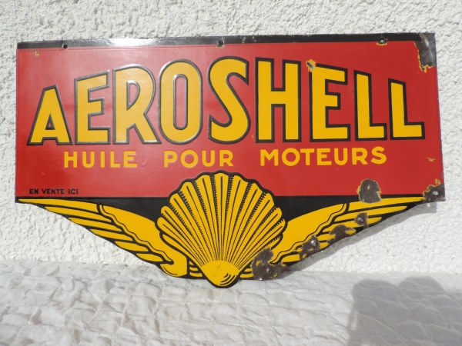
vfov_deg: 56.8
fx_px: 320
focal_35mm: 24
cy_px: 173
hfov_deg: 71.6
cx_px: 231
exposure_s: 1/1250
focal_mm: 4.3
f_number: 3.7
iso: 80
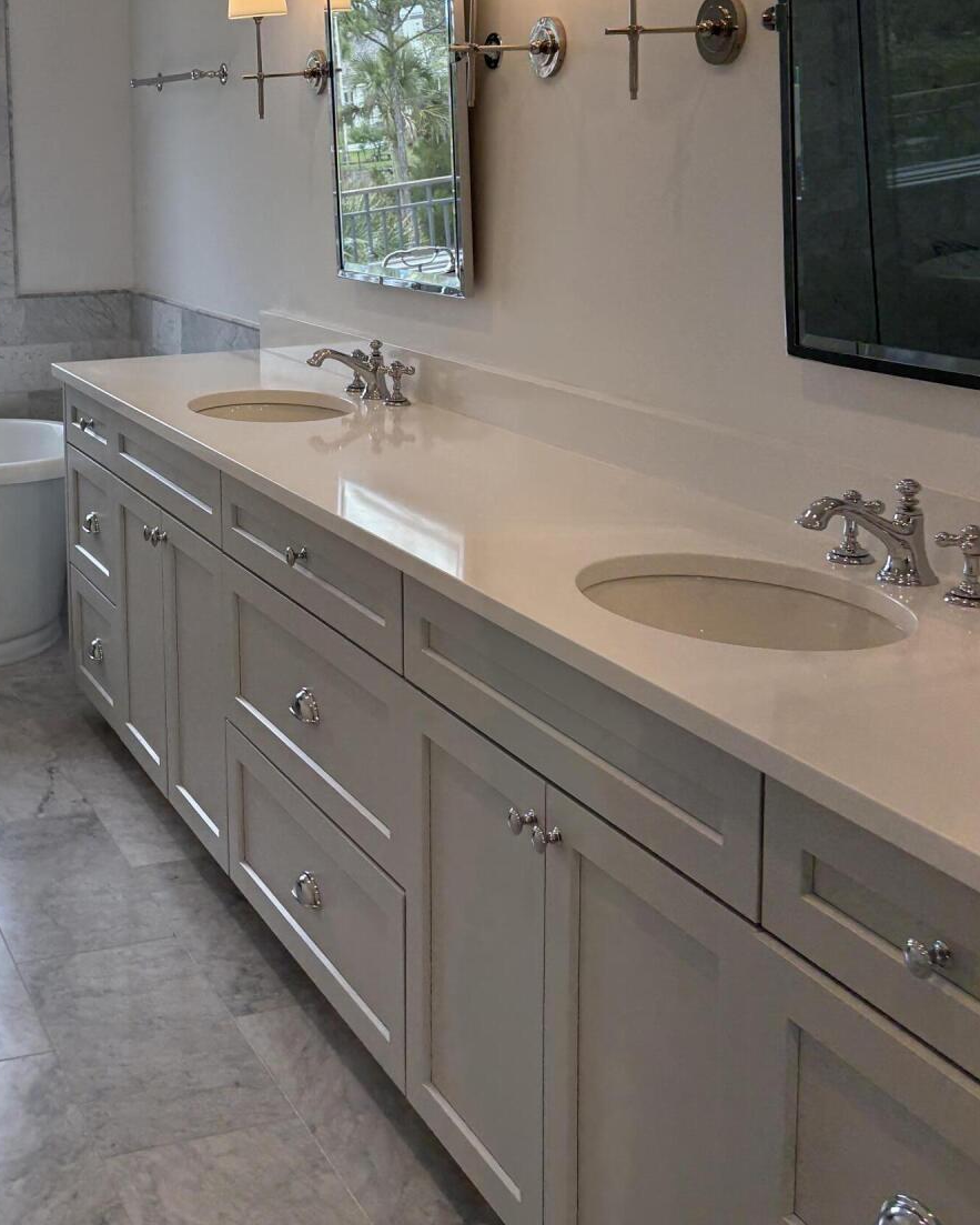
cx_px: 162
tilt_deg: -8.0
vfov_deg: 39.6
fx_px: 1667
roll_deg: +1.1
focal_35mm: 46
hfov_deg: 31.7
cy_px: 363
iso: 64
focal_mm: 5.96
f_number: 1.6
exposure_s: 1/309
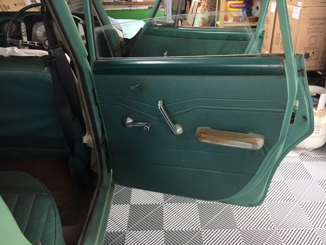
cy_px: 122
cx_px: 163
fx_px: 273
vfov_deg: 48.2
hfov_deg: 61.7
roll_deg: +2.5
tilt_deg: -26.4
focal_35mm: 29
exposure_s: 1/20
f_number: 2.2
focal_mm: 4.15
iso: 200
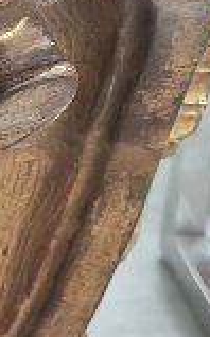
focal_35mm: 216
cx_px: -392
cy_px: 178
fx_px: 1983
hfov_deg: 5.7
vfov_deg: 9.7
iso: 320
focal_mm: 6.12
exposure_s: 1/100
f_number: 1.9
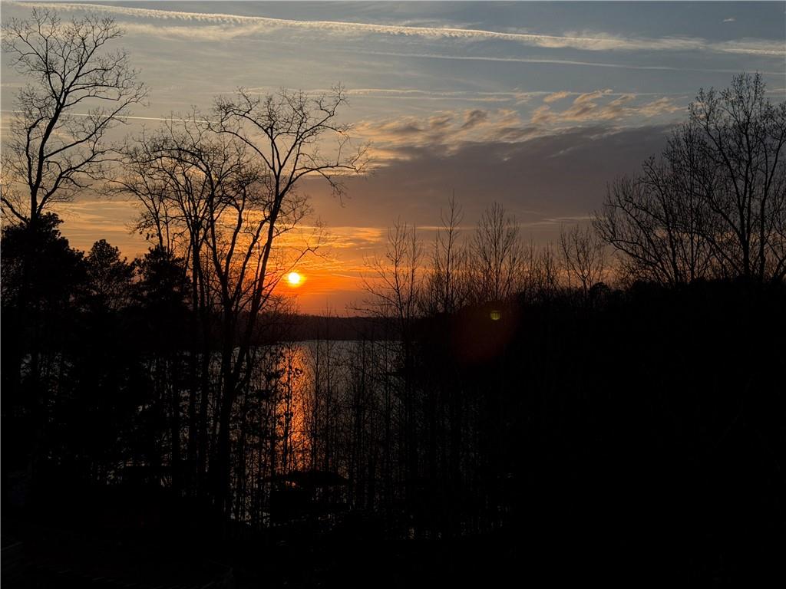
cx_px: 393
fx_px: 1090
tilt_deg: +1.9
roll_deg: -0.6
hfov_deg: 39.7
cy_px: 294
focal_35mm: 48
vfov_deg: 30.3
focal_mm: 6.76
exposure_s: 1/8772
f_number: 1.78
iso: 64
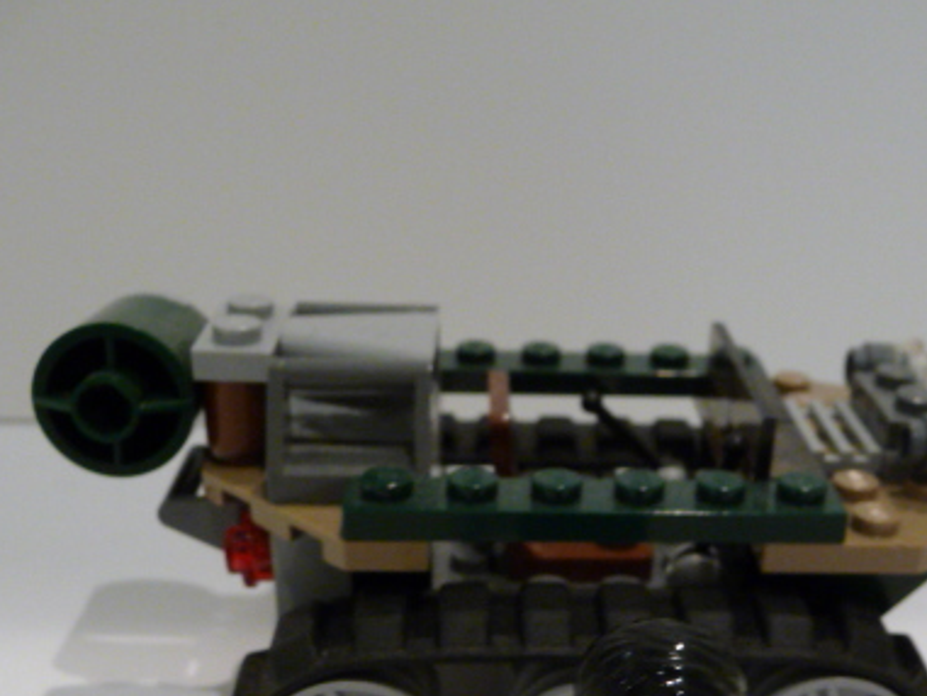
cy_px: 574
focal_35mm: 47
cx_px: 625
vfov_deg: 30.0
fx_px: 1259
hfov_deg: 39.9
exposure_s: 1/30
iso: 320
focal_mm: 4.7
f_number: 3.3
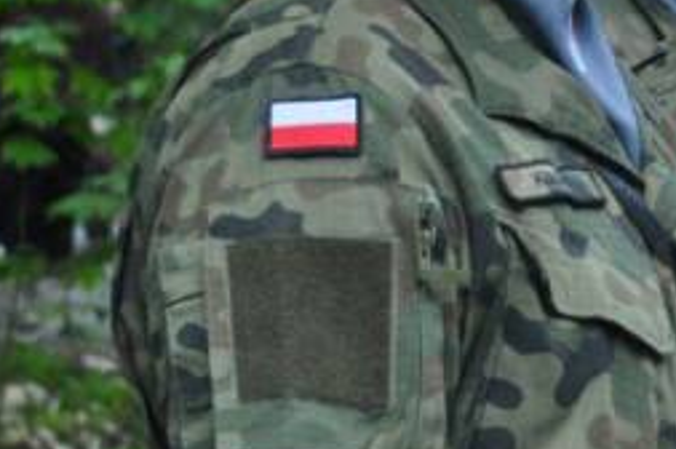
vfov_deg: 3.6
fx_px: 7051
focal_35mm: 376
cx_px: 1299
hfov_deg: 5.4
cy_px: 409
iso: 1600
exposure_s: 1/800
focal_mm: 62
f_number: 7.1
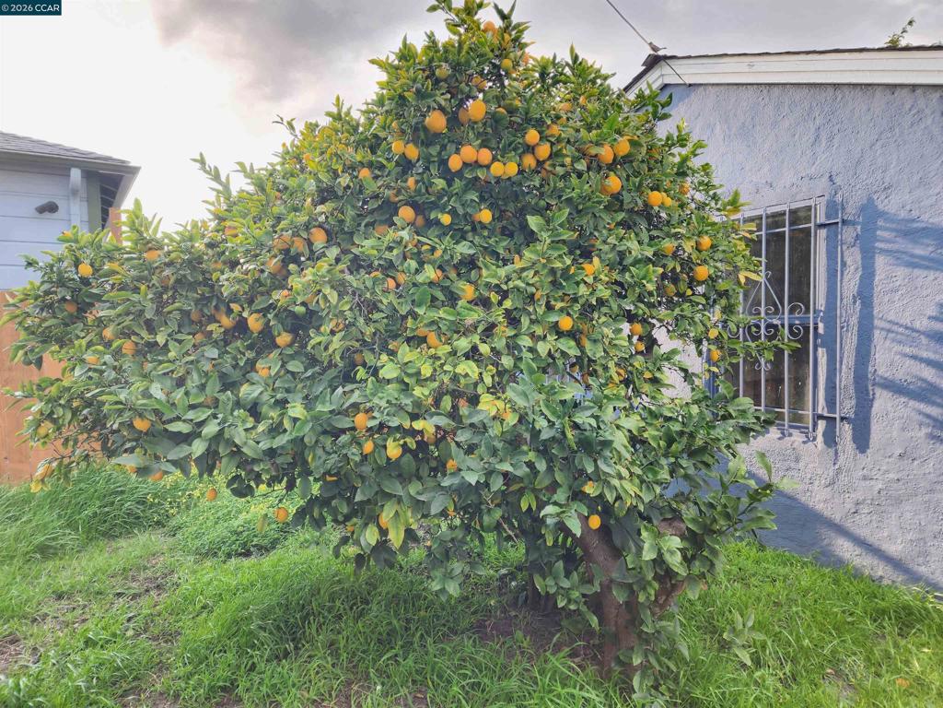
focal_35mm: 23
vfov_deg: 58.9
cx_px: 472
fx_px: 627
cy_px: 354
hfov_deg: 73.9
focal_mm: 6.4
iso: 25
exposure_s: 1/180
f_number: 1.8
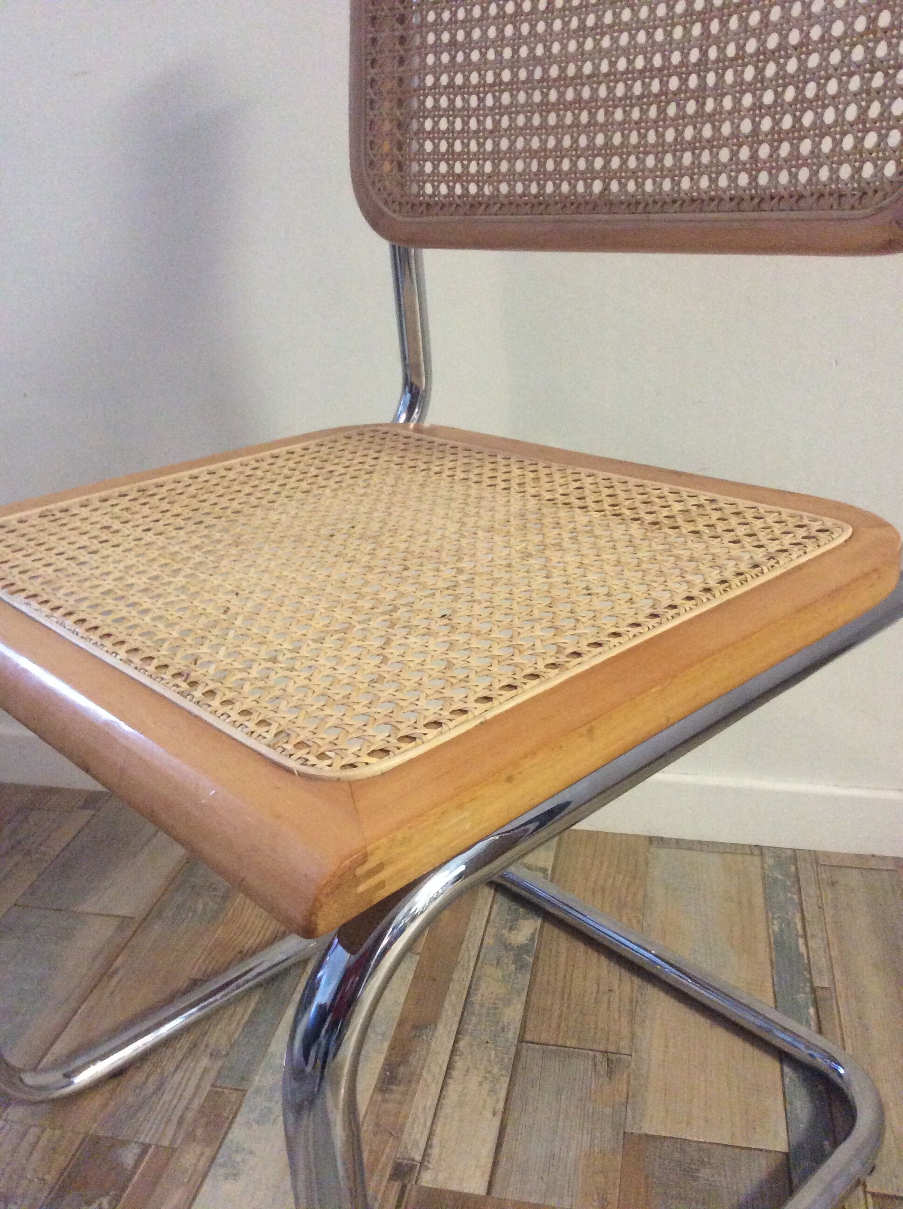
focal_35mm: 32
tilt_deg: -21.7
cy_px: 604
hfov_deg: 44.1
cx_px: 452
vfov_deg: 56.9
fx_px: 1116
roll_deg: +3.0
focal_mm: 3.3
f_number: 2.4
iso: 320
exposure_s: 1/17
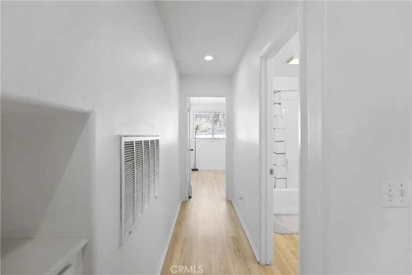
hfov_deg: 96.7
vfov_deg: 73.7
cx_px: 206
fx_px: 183
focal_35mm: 16
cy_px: 138
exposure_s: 1/15
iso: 400
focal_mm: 16
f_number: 4
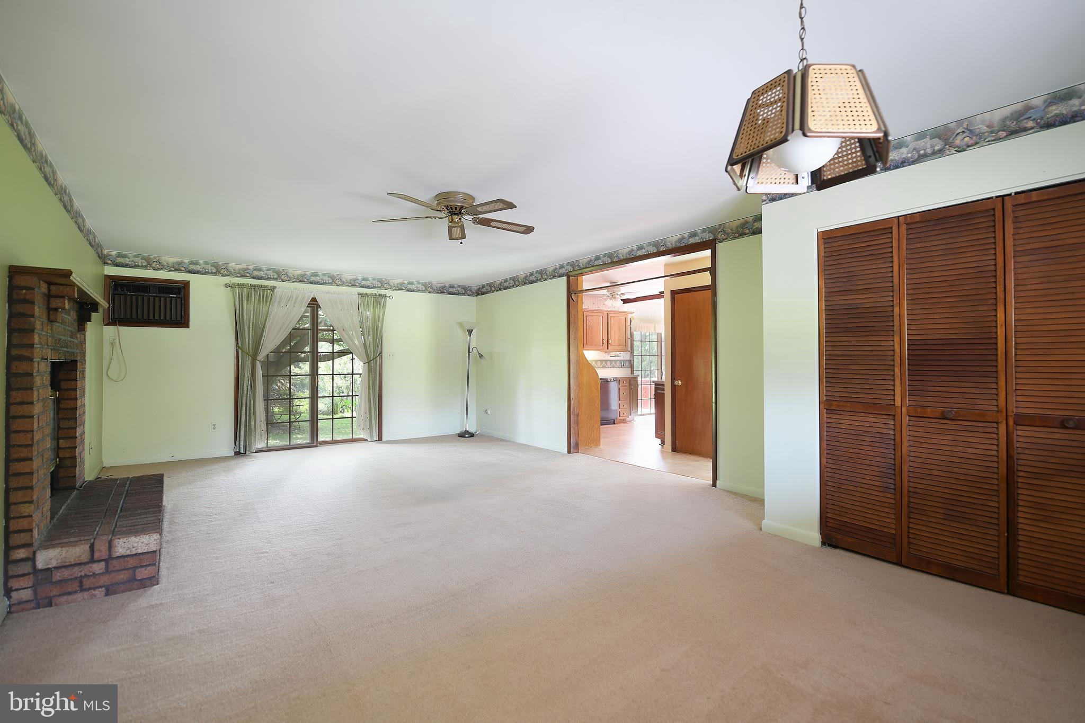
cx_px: 542
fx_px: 512
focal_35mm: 17
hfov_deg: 93.3
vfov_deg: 70.4
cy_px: 362
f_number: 4
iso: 400
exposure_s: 1/200
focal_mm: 17
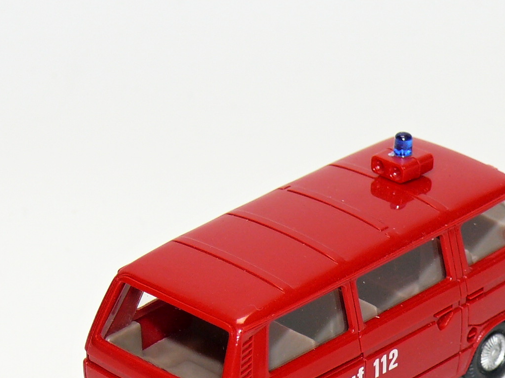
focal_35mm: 212
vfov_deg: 7.0
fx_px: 3092
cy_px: 294
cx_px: 324
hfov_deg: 9.3
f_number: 4
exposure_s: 1/30
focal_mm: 16.1
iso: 100
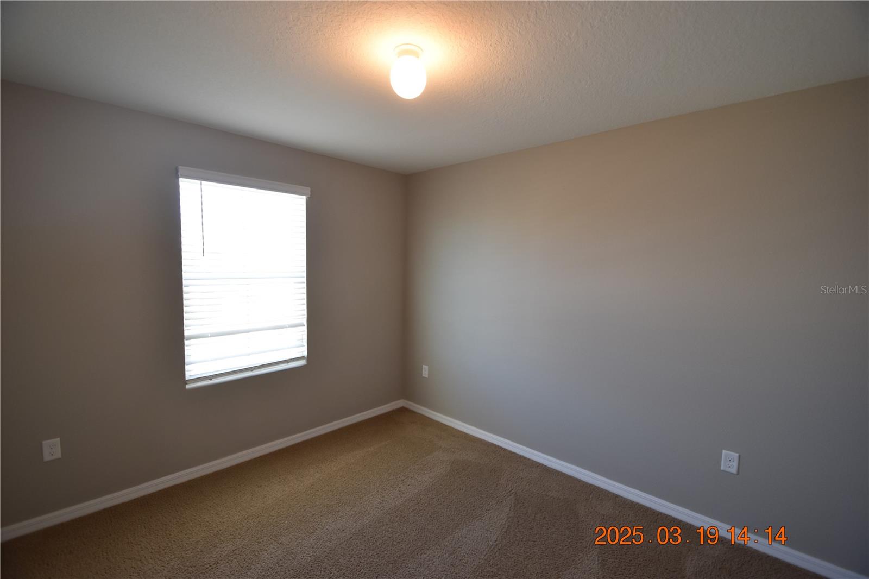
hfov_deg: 100.4
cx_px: 434
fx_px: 362
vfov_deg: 77.3
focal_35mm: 15
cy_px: 290
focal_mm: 10
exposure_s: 1/60
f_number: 4
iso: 500
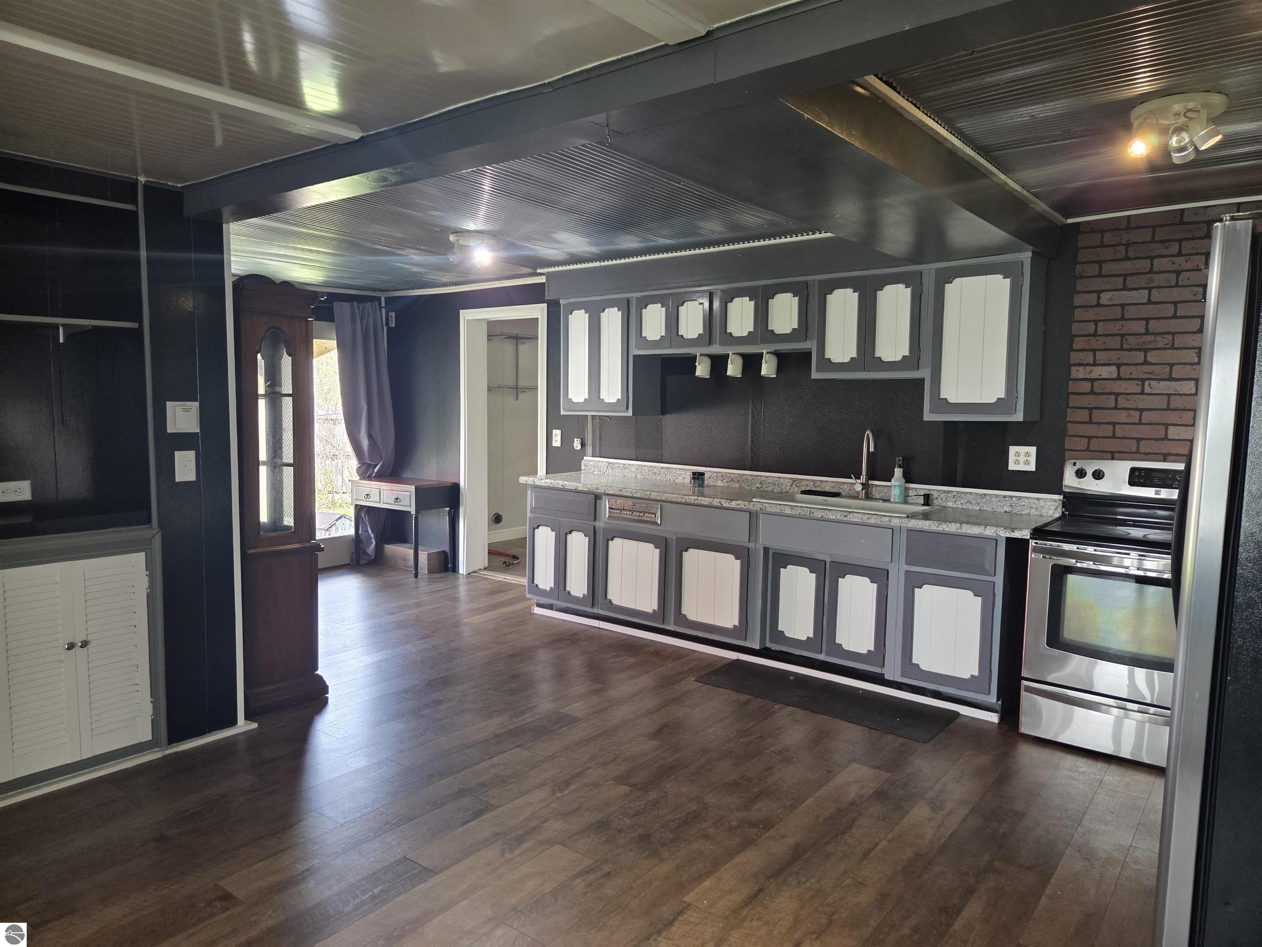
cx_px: 631
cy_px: 474
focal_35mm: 23
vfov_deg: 58.9
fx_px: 839
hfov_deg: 73.9
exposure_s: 1/120
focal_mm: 5.4
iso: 250
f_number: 1.8
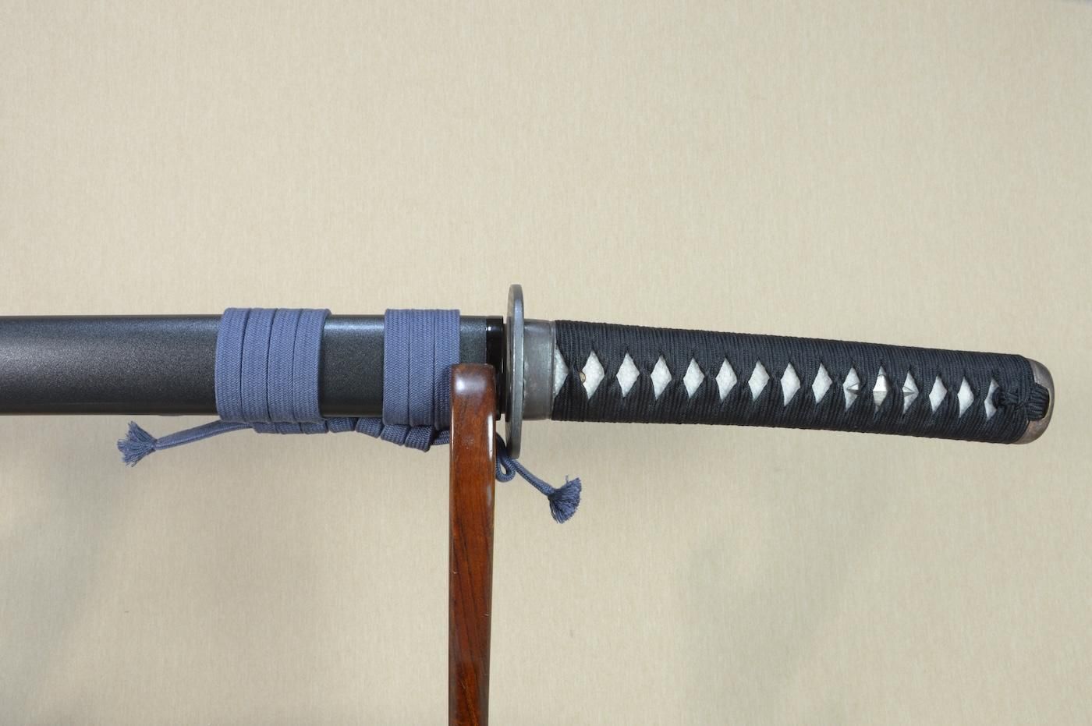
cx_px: 546
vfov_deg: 43.5
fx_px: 909
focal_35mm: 30
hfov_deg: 62.0
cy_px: 363
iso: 400
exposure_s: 1/2
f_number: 11
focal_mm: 20
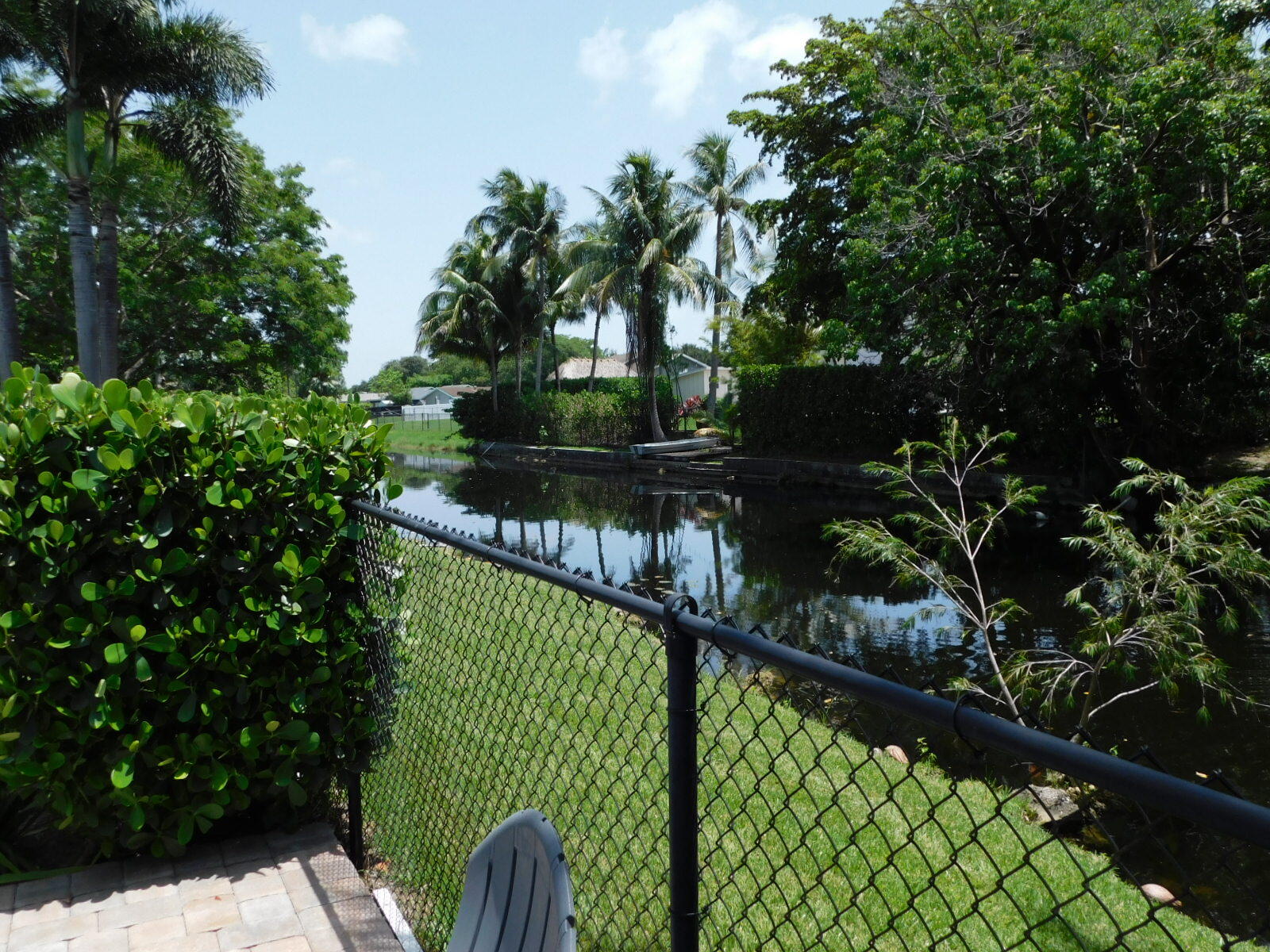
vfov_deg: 49.7
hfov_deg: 63.4
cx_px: 635
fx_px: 1027
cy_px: 476
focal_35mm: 28
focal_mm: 4.9
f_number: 3.2
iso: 125
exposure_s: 1/1000
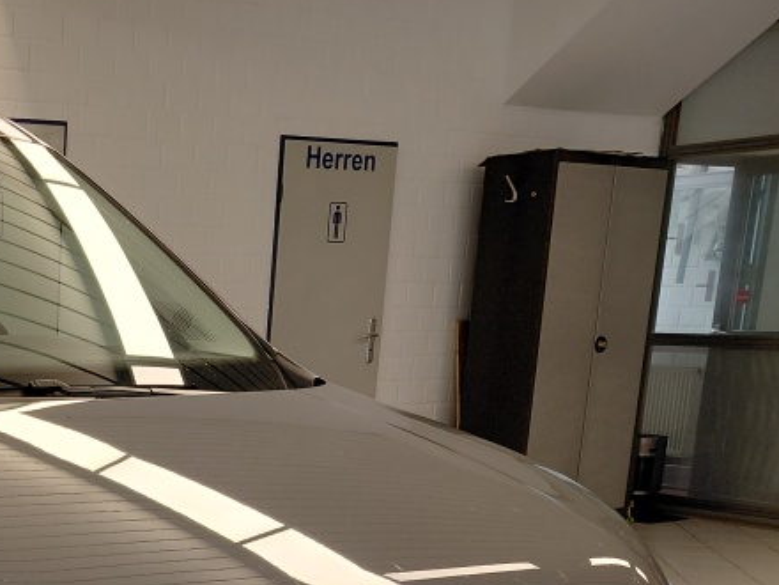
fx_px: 1305
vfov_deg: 23.4
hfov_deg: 29.4
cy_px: 667
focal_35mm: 58
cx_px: -113
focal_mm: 4.69
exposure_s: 1/100
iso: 64
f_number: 1.8
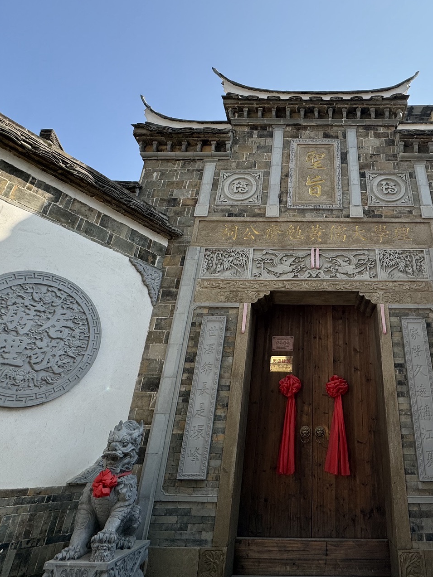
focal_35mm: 22
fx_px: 367
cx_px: 311
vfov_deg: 76.1
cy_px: 257
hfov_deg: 58.7
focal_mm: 2.22
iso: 40
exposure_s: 1/821
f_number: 2.2
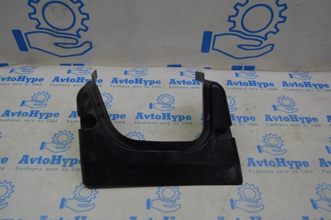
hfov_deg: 62.0
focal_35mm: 30
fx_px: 275
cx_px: 166
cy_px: 110
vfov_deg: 43.5
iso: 400
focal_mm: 20
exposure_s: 1/100
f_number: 5
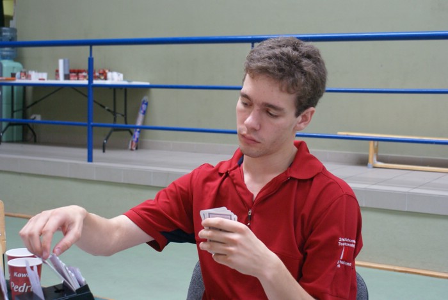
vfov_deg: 25.8
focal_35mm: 52
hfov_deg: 37.8
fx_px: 654
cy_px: 150
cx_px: 224
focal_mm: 35
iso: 500
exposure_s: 1/60
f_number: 5.6
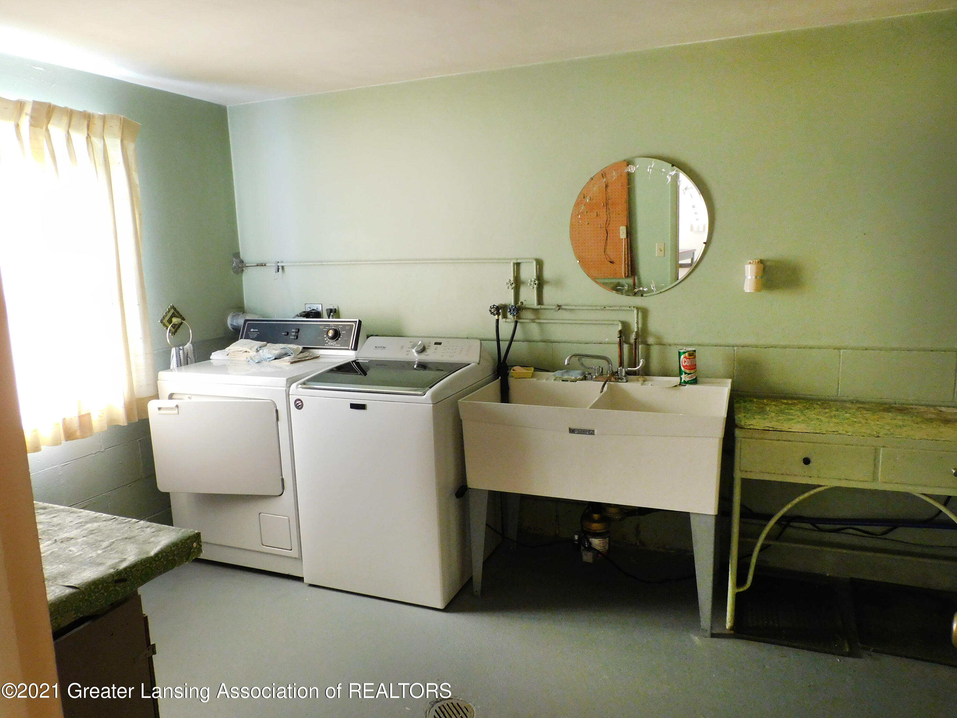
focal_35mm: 24
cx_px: 478
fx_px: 664
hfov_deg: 71.6
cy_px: 359
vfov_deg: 56.8
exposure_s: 1/25
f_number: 3.3
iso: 400
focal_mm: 4.3
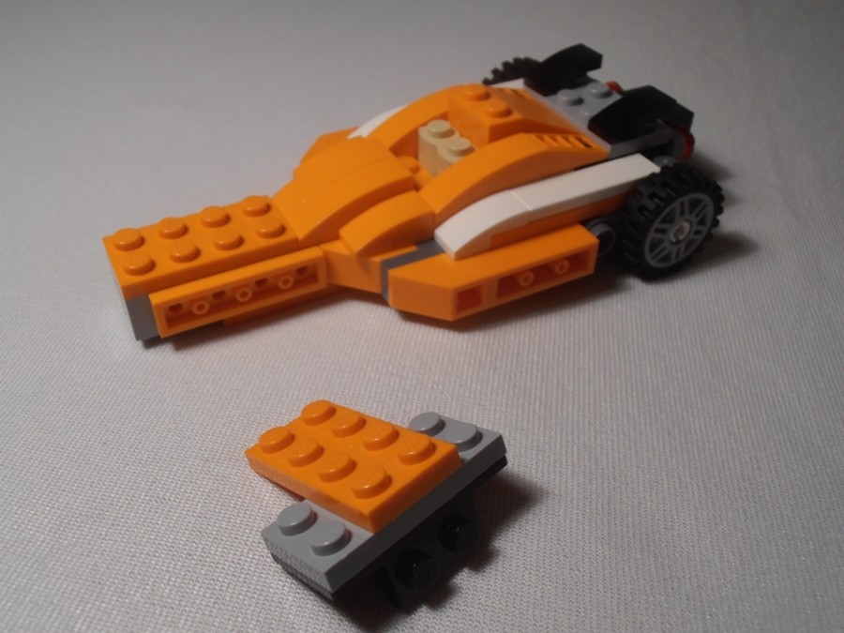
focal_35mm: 37
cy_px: 316
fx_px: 902
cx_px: 422
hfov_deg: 50.1
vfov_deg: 38.7
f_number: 3.9
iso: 80
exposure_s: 1/50
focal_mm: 6.61
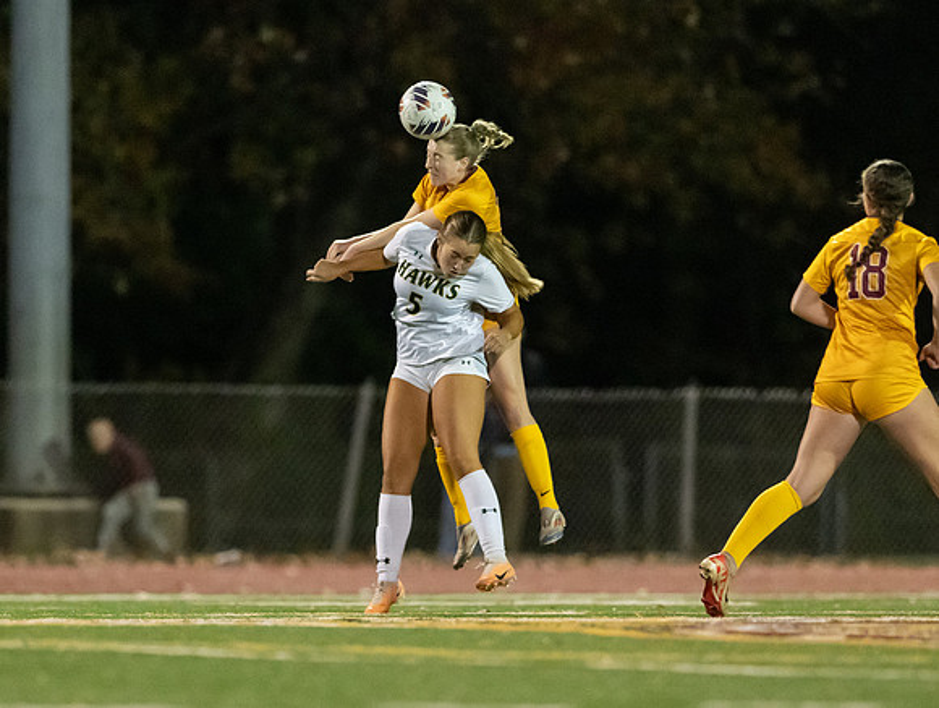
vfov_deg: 2.9
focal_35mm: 520
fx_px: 14119
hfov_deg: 3.8
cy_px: 455
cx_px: 395
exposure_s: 1/1000
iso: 16000
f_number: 2.8
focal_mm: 300
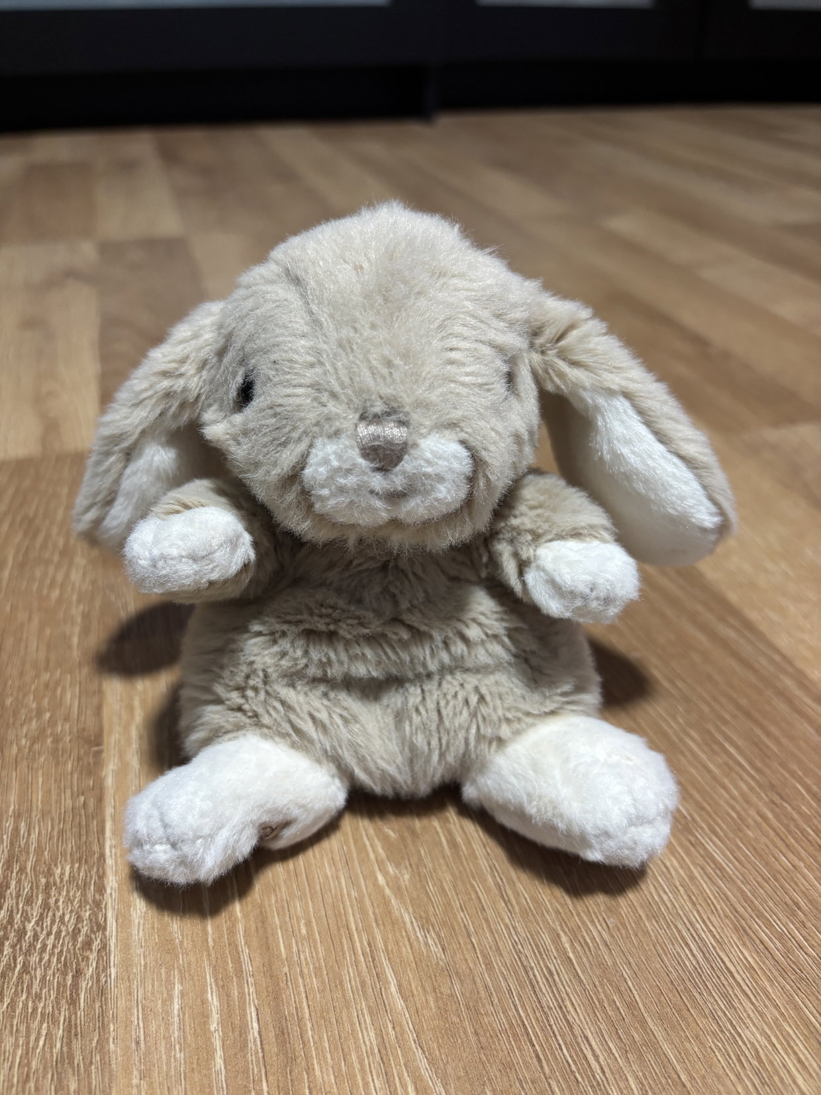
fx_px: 822
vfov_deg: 67.3
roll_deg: -1.9
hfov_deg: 53.1
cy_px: 548
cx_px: 410
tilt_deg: -33.8
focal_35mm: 26
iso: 250
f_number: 1.6
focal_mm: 5.96
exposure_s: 1/50
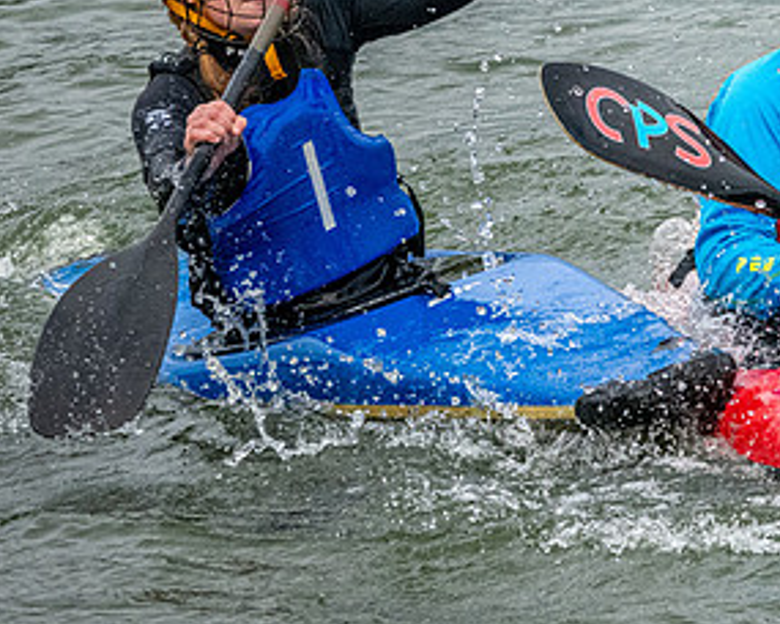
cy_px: 189
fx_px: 12743
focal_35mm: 552
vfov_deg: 2.8
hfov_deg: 3.5
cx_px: 823
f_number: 10
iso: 3200
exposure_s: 1/2000
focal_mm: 200
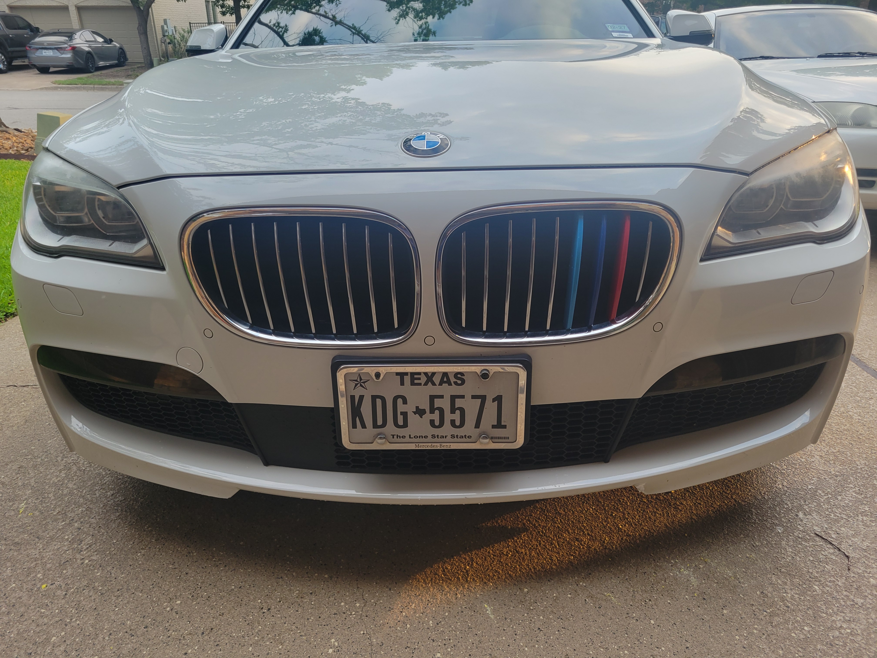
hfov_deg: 67.3
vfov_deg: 53.1
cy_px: 329
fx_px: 659
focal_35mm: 26
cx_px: 438
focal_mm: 5.4
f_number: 1.8
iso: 50
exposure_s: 1/120
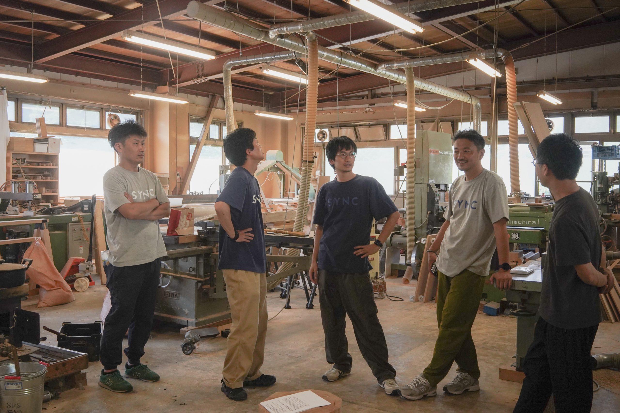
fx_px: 603
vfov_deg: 37.9
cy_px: 206
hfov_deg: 54.4
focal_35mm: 35
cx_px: 310
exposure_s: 1/160
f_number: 9
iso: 2000
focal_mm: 35
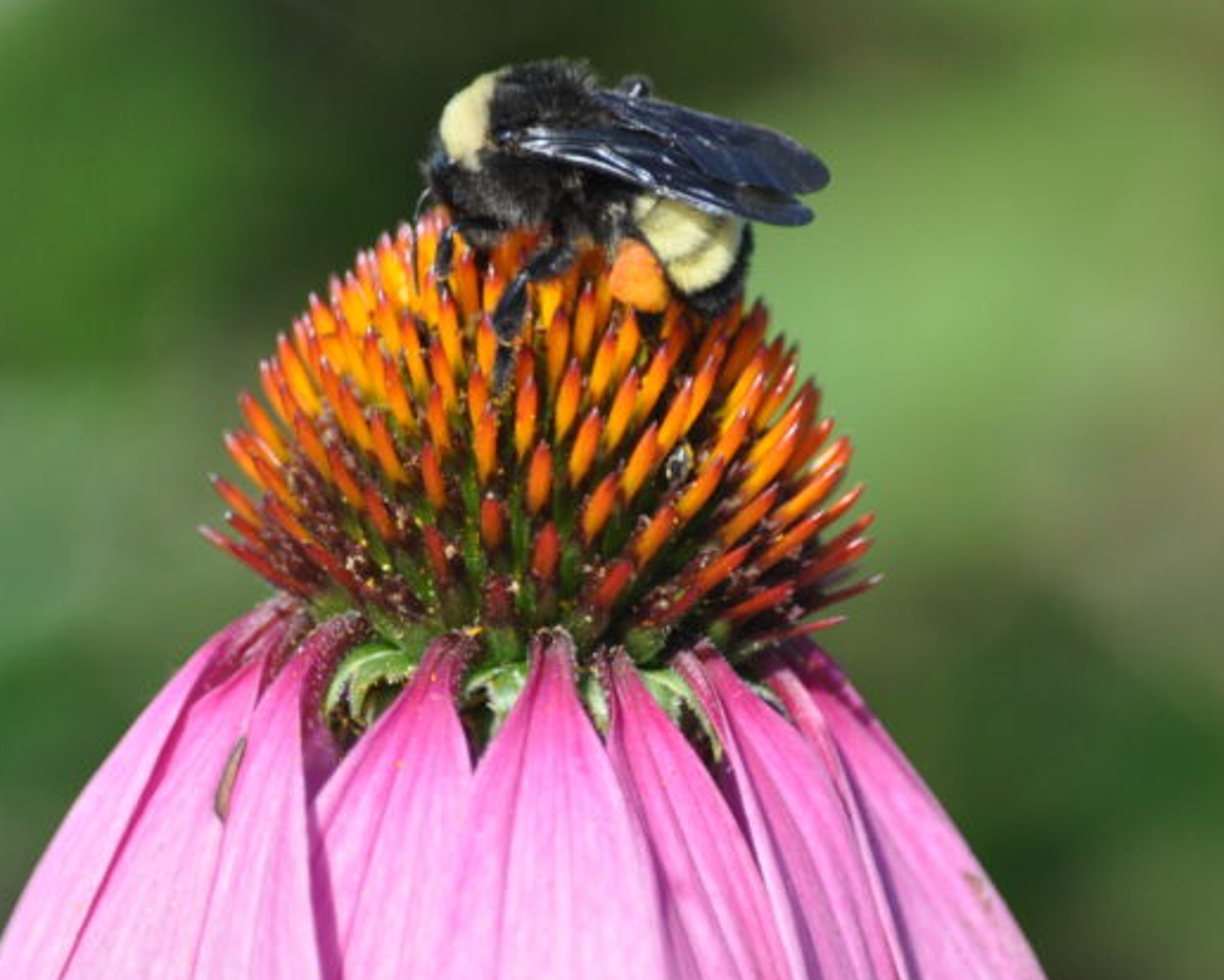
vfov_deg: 2.1
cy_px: 311
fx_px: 26305
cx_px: 517
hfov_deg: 2.7
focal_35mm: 726
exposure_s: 1/1000
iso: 500
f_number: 5.6
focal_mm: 260
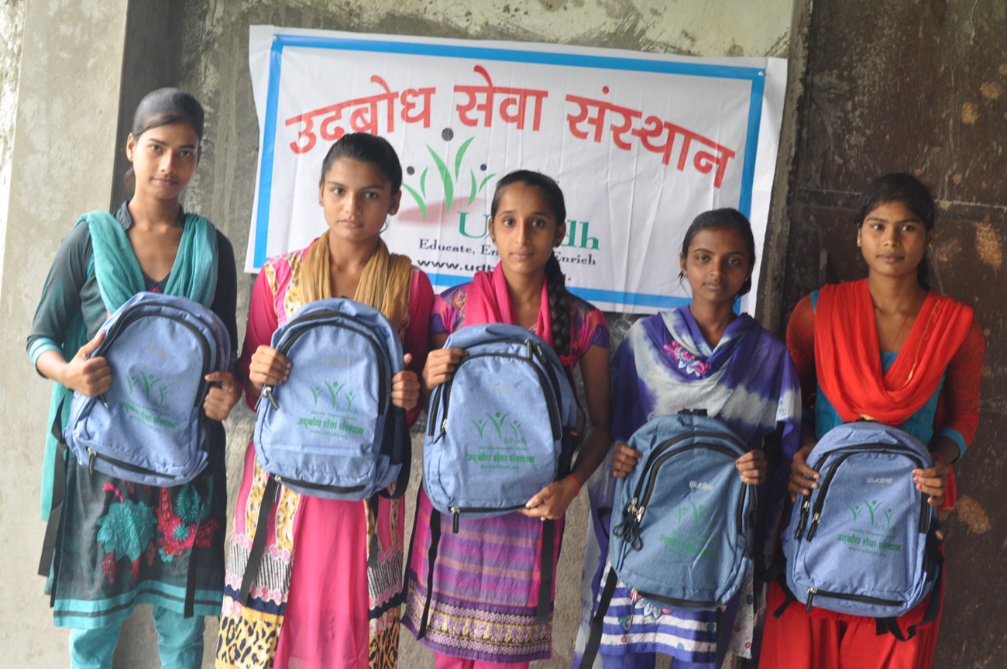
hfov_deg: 37.9
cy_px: 334
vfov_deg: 25.7
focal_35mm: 52
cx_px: 504
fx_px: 1467
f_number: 6.3
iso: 640
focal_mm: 35
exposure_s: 1/25
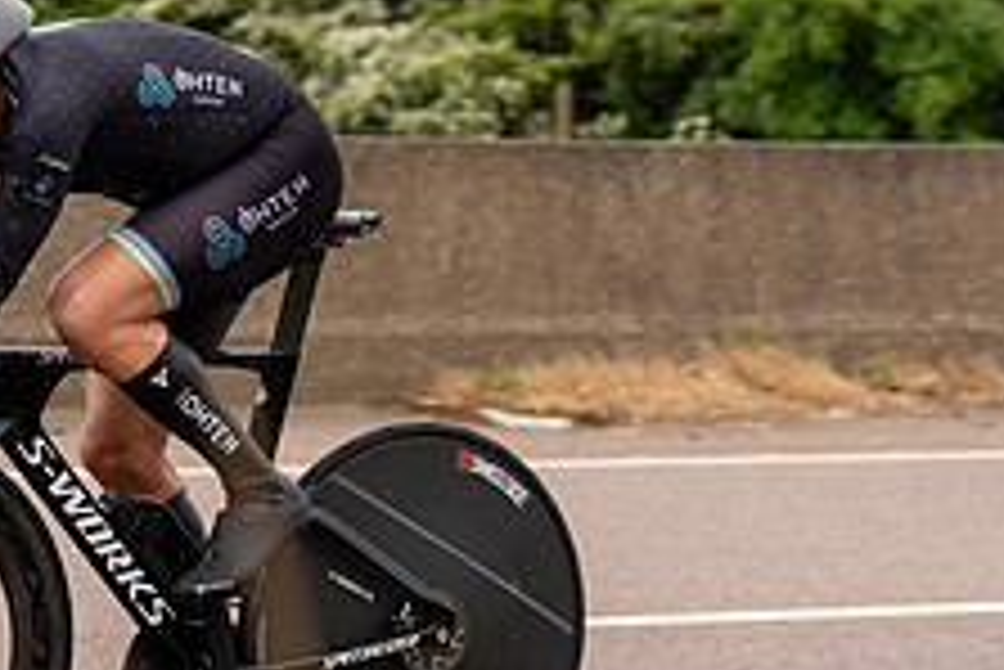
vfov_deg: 6.7
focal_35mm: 205
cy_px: 188
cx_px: -21
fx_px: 5721
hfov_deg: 9.9
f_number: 3.5
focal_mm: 70
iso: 320
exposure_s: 1/1000
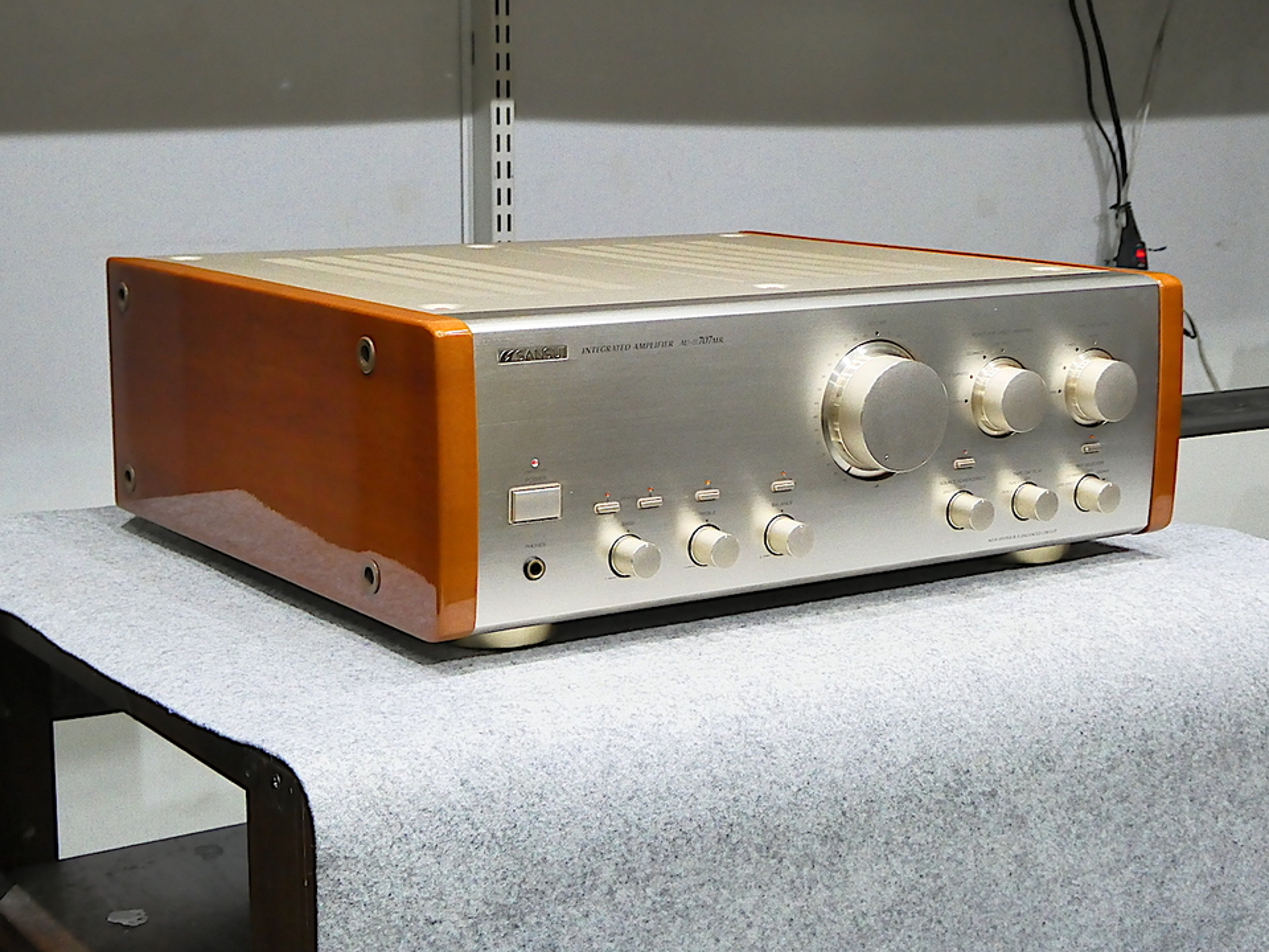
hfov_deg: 33.8
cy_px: 476
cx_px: 634
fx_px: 2090
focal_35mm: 57
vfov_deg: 25.7
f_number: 4.5
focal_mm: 10.3
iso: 1600
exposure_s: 1/80
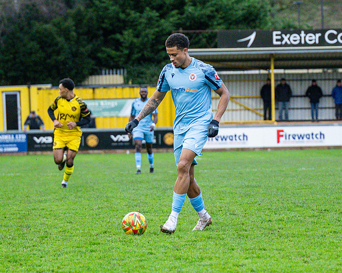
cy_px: 192
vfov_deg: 6.1
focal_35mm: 255
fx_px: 2581
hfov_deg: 7.6
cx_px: 218
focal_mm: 92
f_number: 2.8
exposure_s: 1/2000
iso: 2000
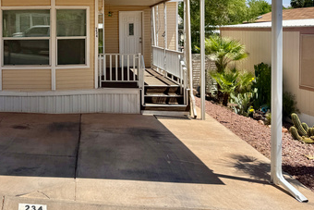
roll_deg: +0.8
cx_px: 60
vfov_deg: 28.1
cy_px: 41
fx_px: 410
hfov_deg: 40.1
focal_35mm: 47
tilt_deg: -1.6
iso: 80
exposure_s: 1/4310
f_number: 1.78
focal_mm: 6.76
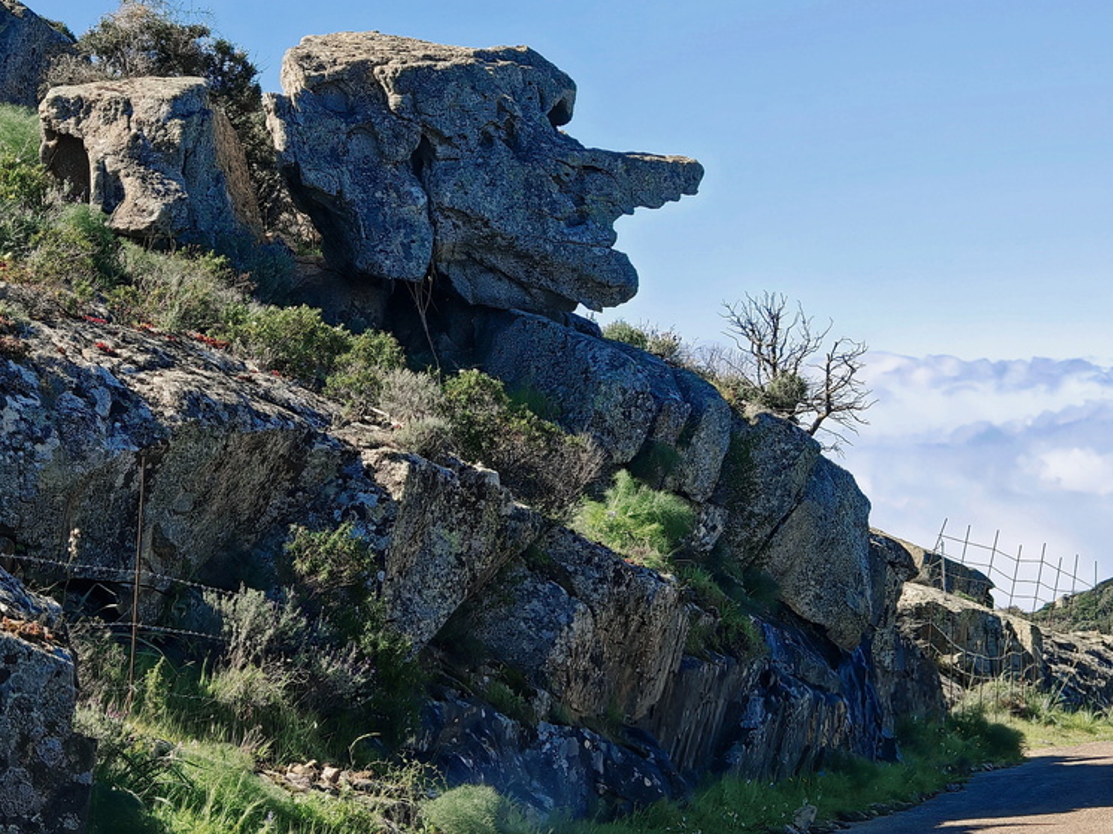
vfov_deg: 7.7
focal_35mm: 192
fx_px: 6171
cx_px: 658
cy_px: 424
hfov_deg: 10.3
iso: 100
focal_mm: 15.38
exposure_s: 1/350
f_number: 2.6
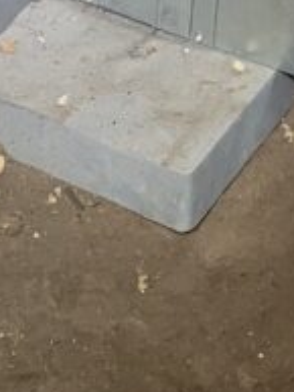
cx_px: 14
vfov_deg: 12.9
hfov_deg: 10.7
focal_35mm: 138
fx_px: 1561
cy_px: -327
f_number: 1.8
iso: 640
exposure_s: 1/40
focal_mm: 5.4
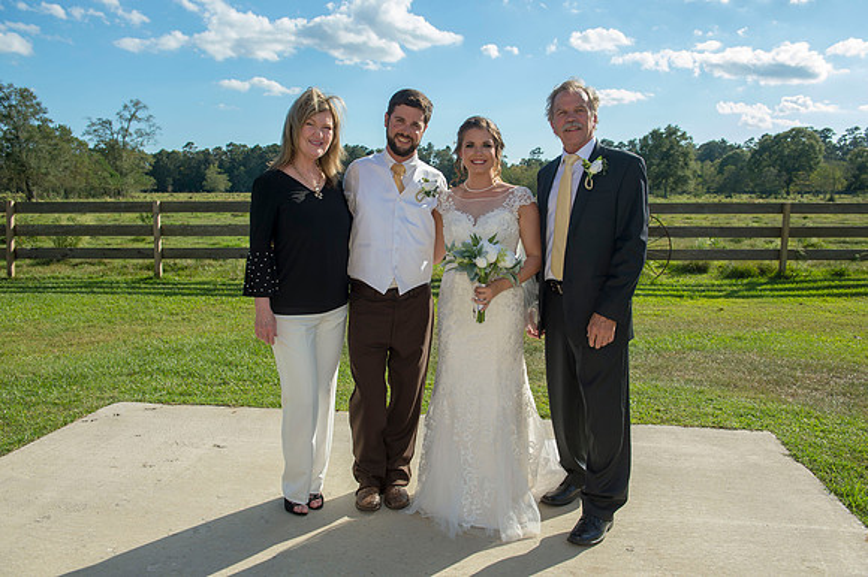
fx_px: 699
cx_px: 434
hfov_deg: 63.7
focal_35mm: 29
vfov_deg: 44.9
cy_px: 288
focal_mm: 29
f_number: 6.3
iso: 200
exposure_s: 1/500
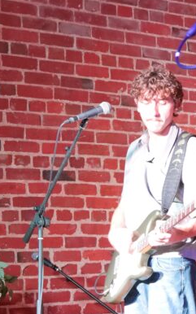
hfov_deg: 12.6
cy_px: 228
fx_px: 855
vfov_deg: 20.7
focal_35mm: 100
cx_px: 269
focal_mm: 37
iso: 6400
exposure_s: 1/25
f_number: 4.6
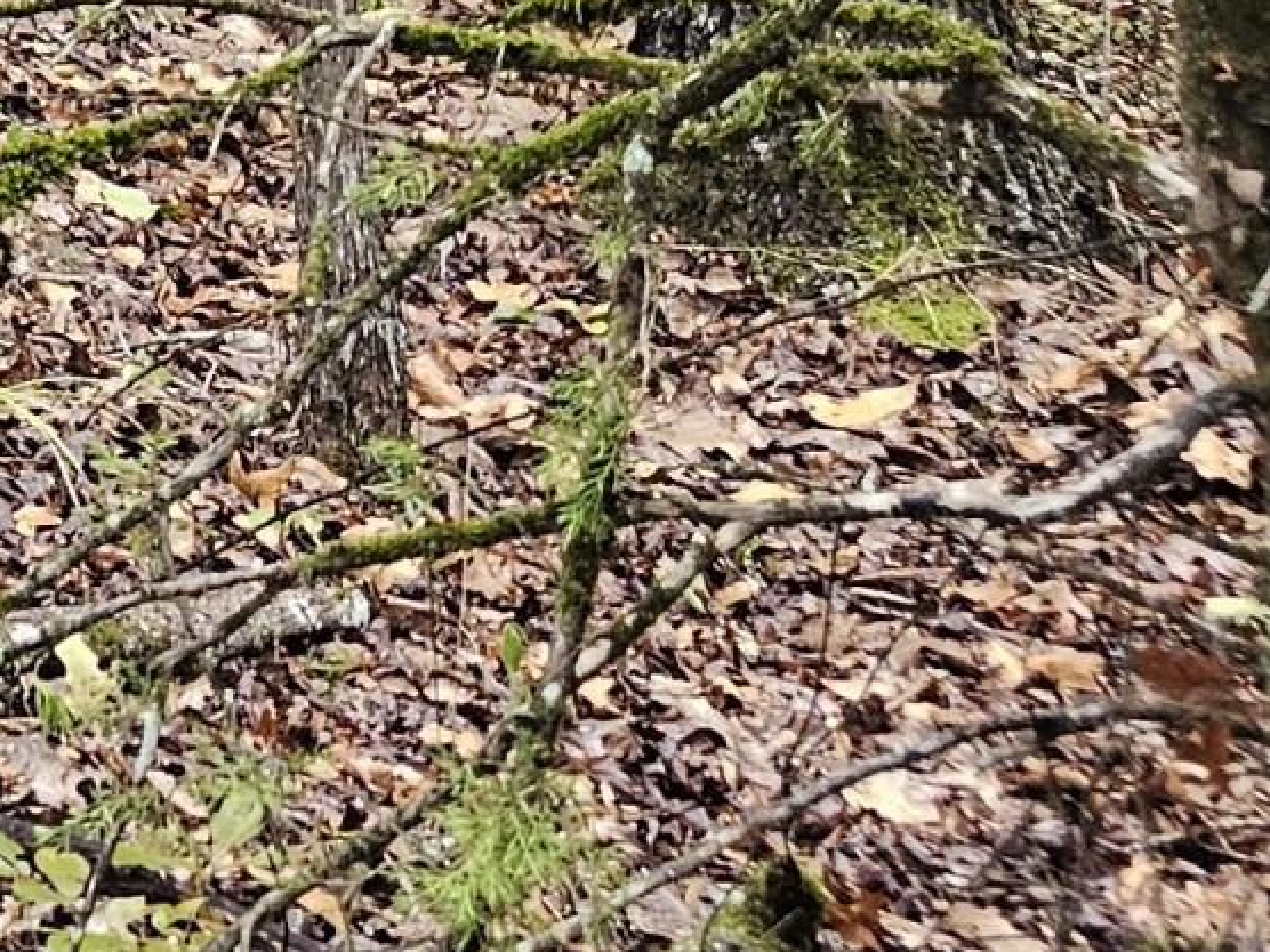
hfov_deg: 12.3
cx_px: -1878
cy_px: -838
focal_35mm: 124
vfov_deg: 11.0
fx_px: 4549
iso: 250
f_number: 1.7
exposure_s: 1/120
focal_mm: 6.3
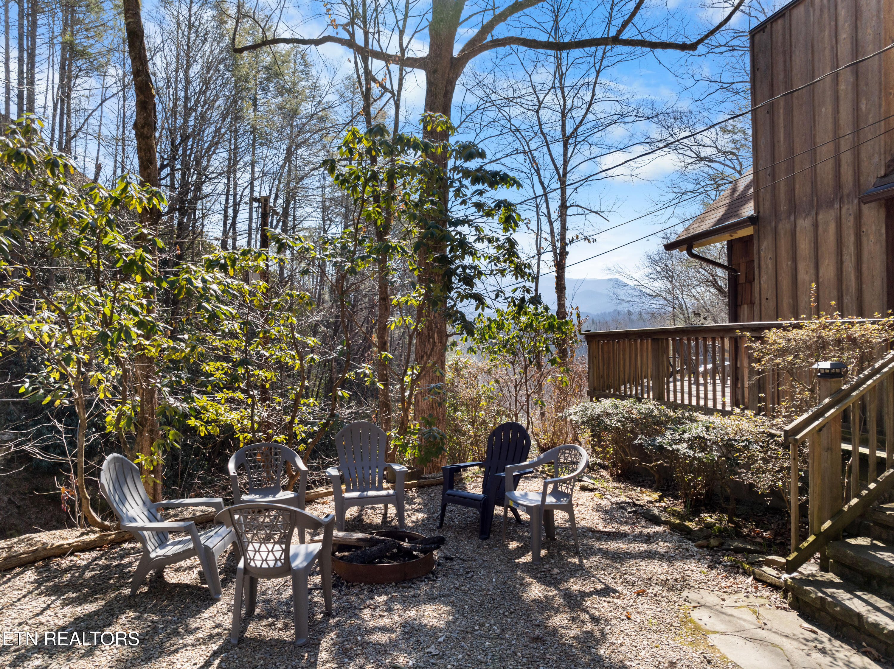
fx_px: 619
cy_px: 334
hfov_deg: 71.6
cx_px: 447
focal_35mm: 24
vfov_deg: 56.8
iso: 260
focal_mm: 12.29
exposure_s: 1/50
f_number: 2.8
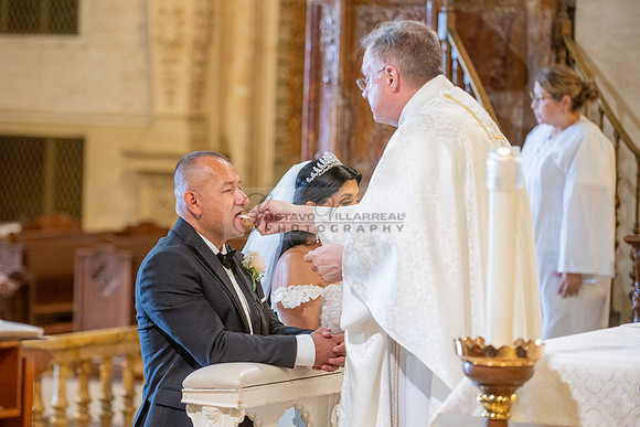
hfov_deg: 14.7
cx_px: 268
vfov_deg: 9.8
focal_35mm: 140
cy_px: 214
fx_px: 2481
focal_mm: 120
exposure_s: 1/100
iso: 1000
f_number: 2.8
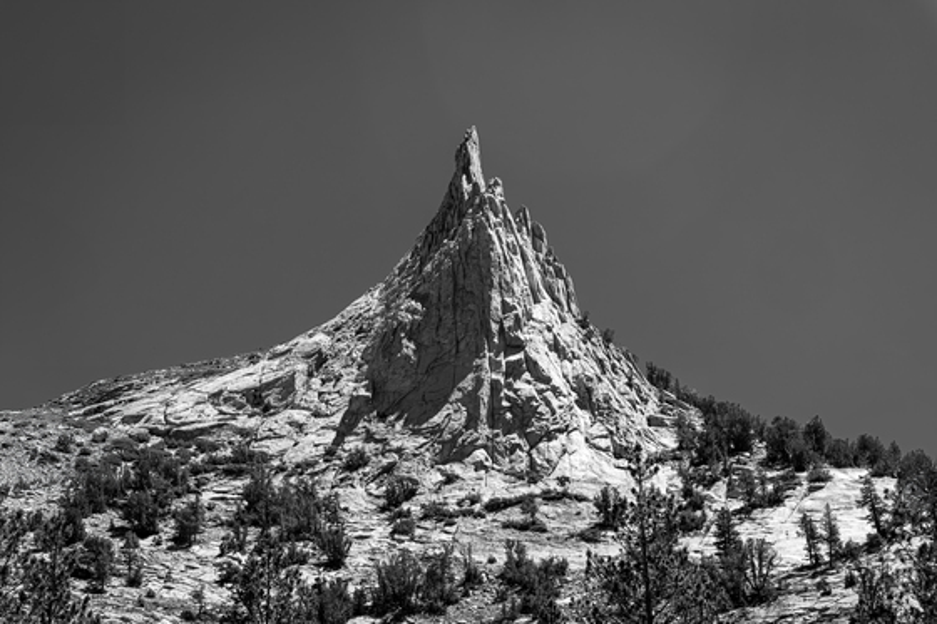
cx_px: 468
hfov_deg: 27.0
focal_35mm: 75
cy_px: 312
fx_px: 1951
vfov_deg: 18.2
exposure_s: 1/1100
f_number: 8
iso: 500
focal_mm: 50
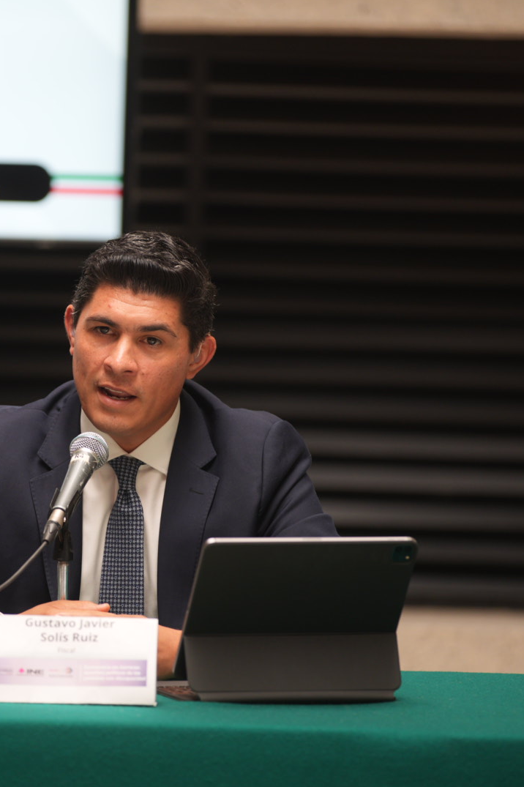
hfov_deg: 4.6
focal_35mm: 301
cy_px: 392
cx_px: 106
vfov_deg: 6.8
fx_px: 6576
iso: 640
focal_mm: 200
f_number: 2.8
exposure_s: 1/125
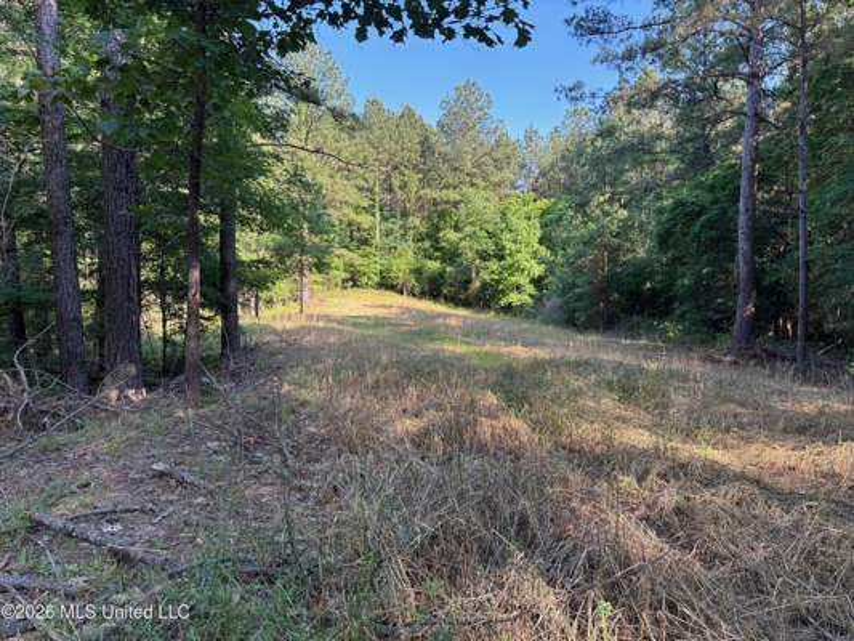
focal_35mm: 26
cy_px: 320
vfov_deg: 53.1
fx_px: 642
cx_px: 427
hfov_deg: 67.3
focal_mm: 5.96
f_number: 1.6
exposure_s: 1/237
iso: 40
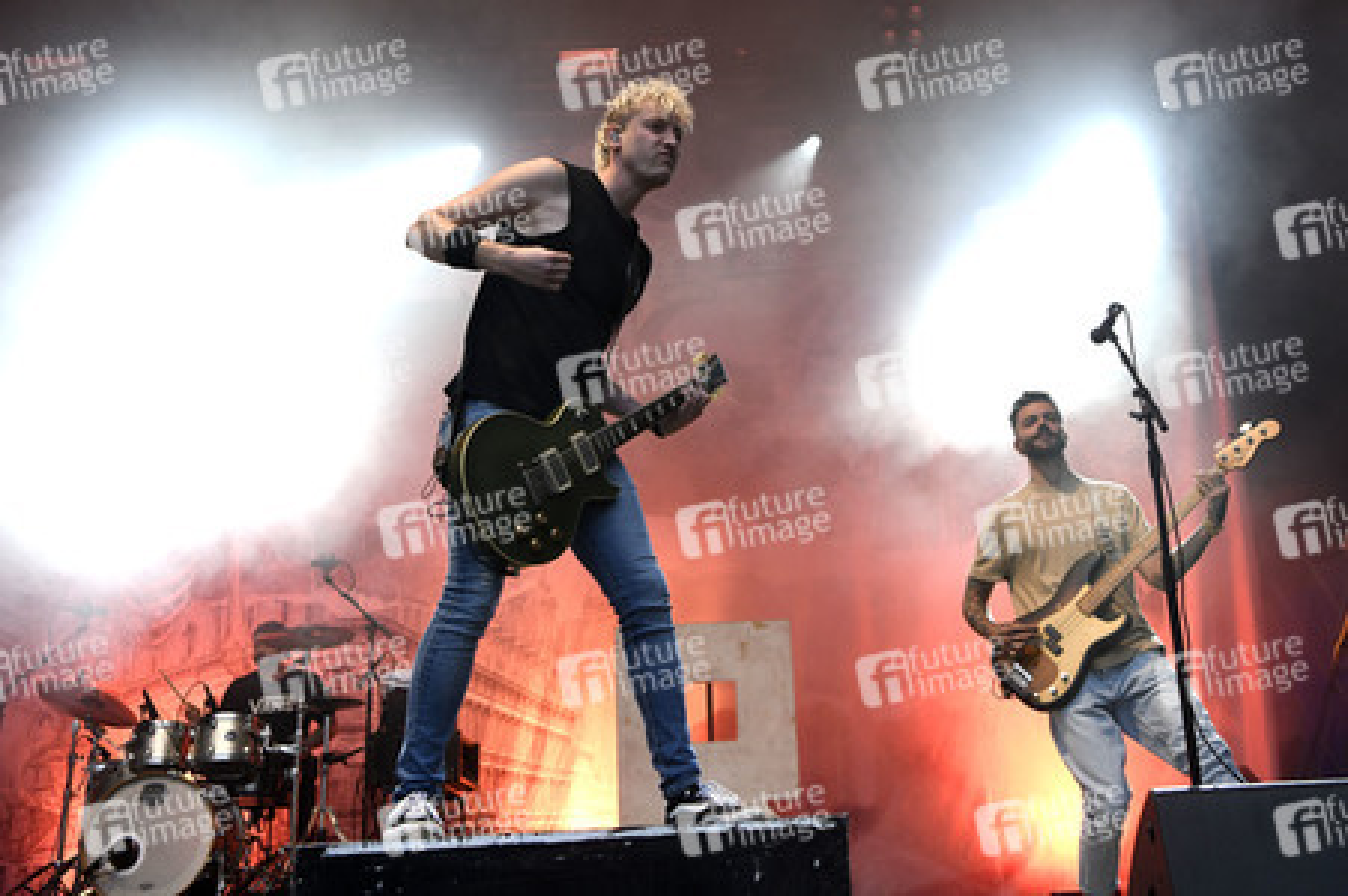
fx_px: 1310
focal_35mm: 35
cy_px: 448
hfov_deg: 54.5
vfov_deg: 37.8
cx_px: 674
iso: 1250
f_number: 3.5
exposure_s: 1/320
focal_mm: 35
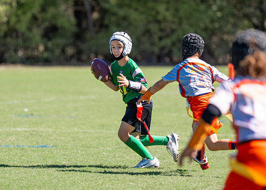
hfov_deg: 4.9
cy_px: 70
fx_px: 3091
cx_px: 124
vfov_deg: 3.5
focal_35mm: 409
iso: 200
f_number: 2.8
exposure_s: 1/2000
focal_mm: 200
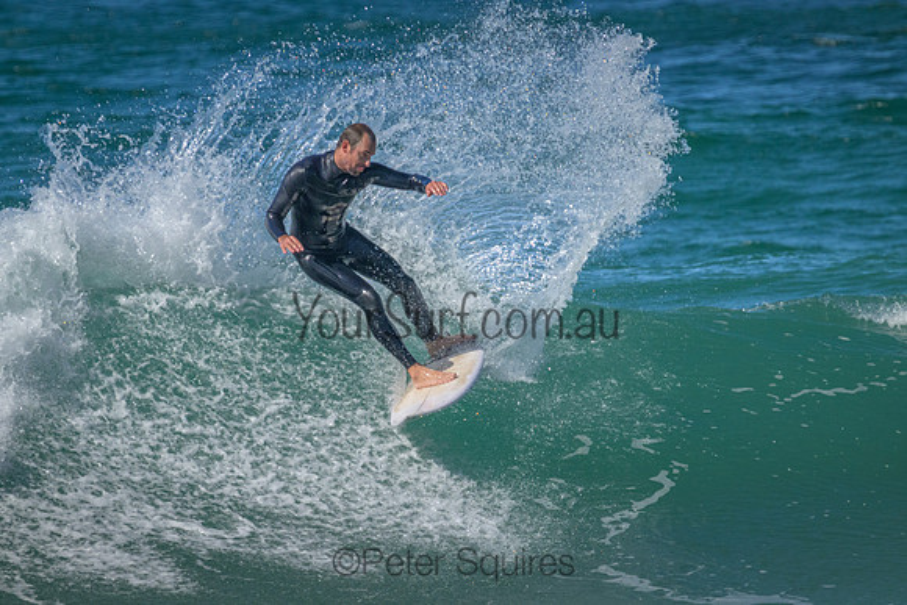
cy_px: 302
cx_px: 454
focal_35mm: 800
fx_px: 20159
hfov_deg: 2.6
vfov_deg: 1.7
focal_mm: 800
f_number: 11
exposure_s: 1/2000
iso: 2800
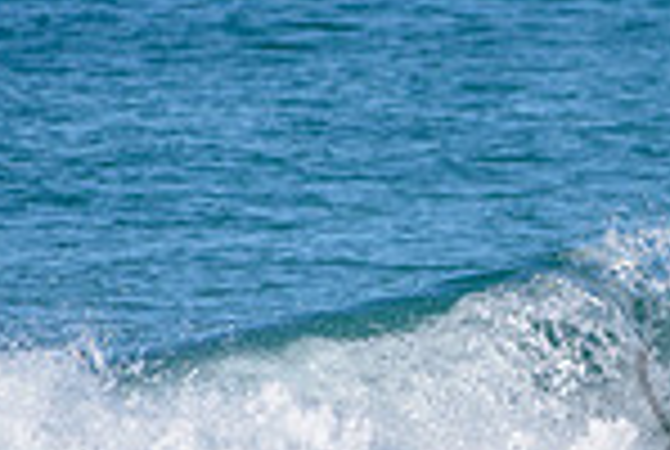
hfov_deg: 1.1
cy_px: 380
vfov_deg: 0.7
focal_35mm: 1941
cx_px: 1097
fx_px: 36196
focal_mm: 500
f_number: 5.6
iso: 180
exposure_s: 1/2000
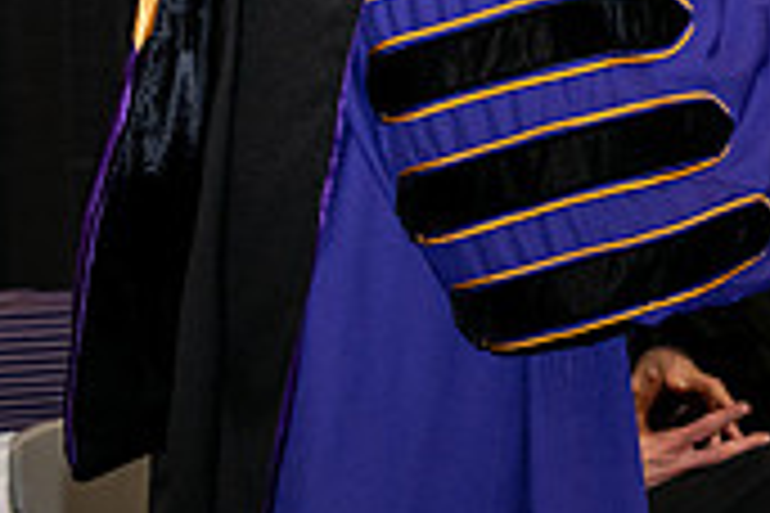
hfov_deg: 7.5
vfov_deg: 5.0
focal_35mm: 272
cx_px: 1004
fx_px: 5817
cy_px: -106
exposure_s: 1/200
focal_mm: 80
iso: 1600
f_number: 5.6
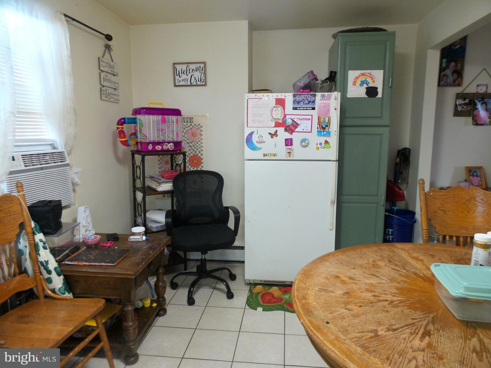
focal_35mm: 23
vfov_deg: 58.9
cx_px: 246
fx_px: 326
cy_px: 184
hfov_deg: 73.9
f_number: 2.8
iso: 100
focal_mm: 4.1
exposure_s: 1
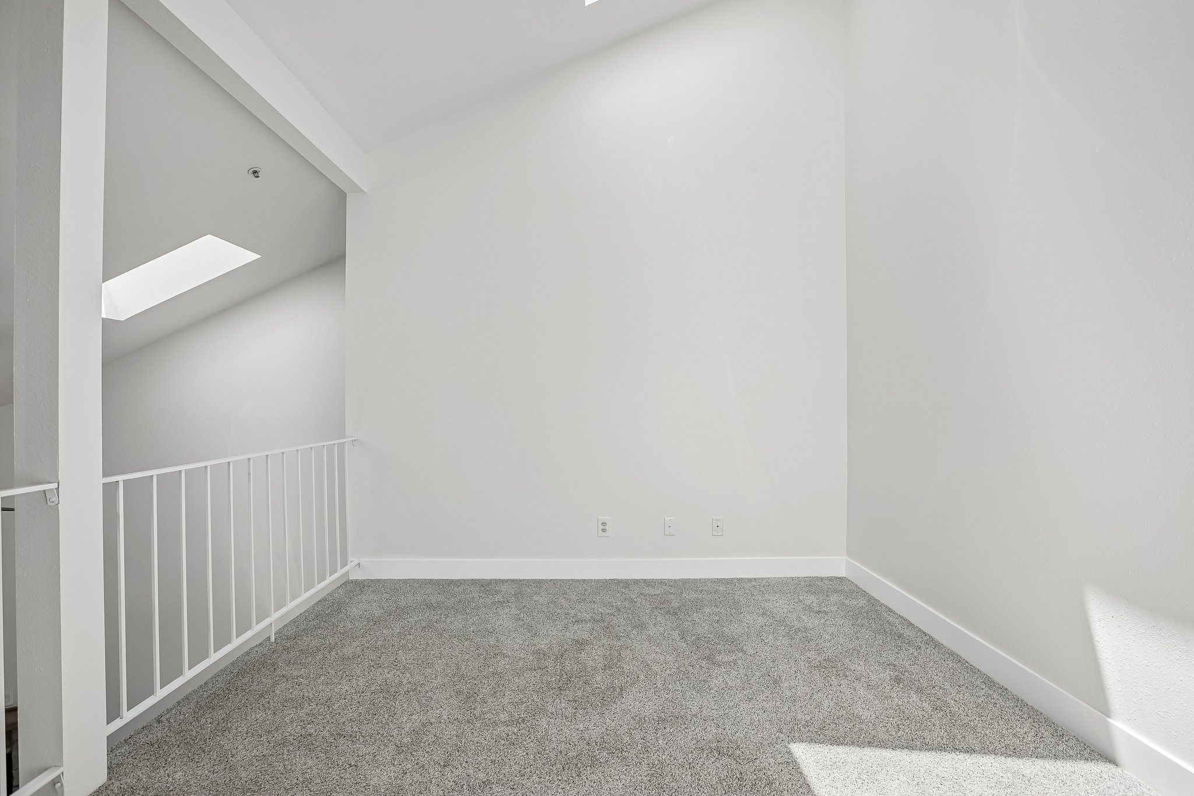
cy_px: 398
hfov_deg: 96.7
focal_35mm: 16
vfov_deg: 73.7
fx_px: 531
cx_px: 597
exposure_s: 1/250
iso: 400
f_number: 8
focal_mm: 16
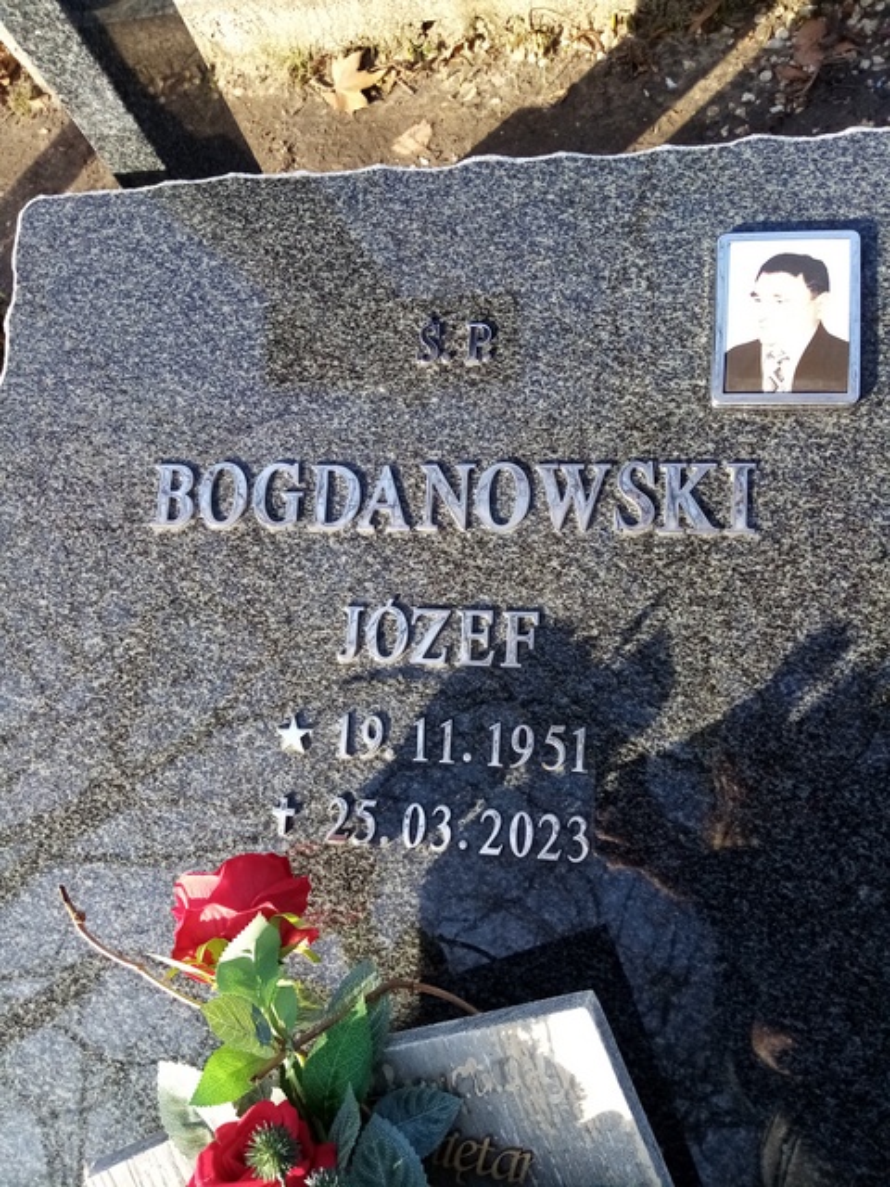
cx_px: 445
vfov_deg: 67.3
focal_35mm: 26
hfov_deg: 53.1
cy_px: 594
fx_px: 891
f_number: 1.8
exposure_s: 1/222
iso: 103
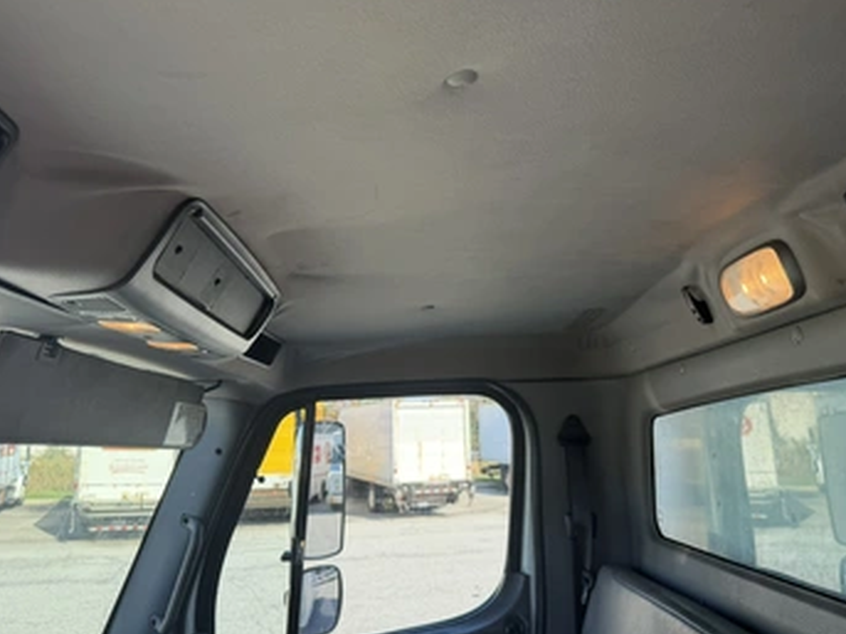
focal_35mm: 28
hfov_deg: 63.5
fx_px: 684
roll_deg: +2.3
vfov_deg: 49.7
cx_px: 424
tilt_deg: +15.5
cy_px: 294
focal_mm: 6.76
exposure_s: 1/967
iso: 100
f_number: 1.78
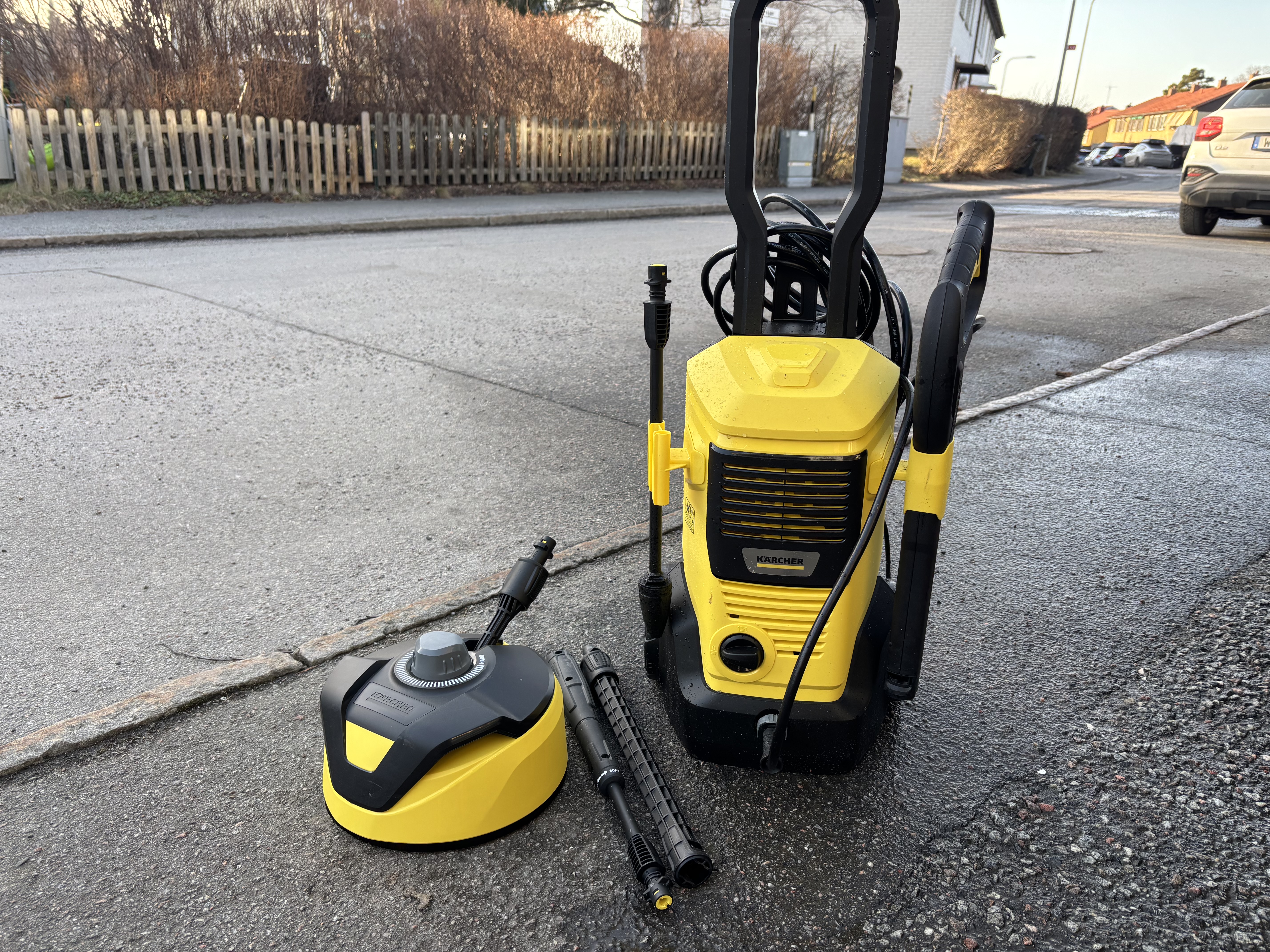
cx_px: 635
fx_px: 954
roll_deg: -2.7
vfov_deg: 53.1
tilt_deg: -18.6
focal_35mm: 26
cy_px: 476
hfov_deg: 67.3
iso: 40
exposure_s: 1/195
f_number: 1.6
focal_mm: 5.96
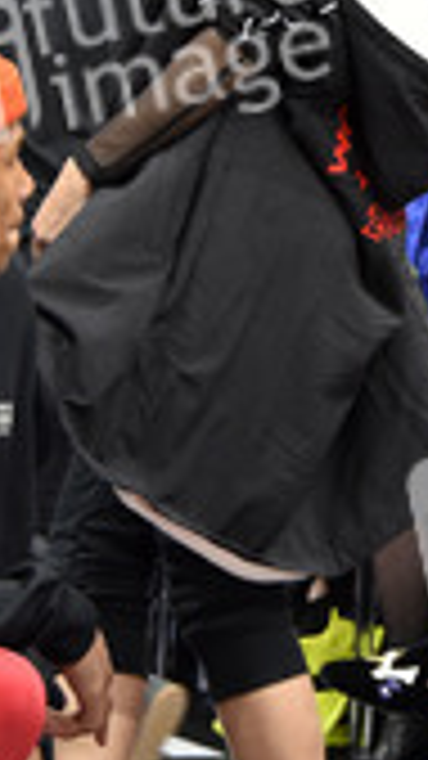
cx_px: 230
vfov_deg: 8.9
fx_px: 4905
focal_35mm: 243
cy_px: 279
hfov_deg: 5.0
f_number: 5.6
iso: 1600
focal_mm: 98
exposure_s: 1/160
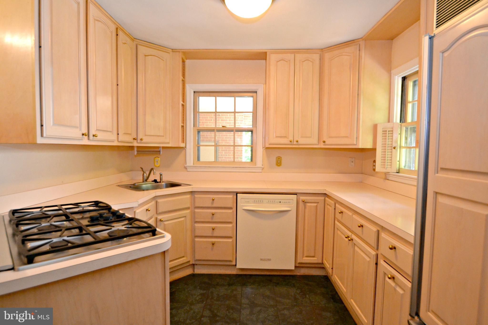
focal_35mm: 18
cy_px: 162
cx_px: 244
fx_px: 244
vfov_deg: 67.4
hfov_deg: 90.0
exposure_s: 1/60
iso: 1400
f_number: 3.8
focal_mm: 12
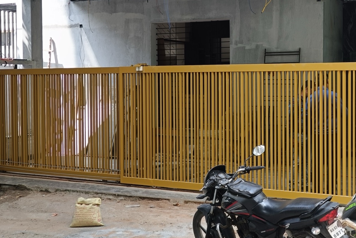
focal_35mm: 59
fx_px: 583
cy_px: 98
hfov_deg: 33.9
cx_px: 195
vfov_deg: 23.0
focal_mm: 7.08
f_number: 2
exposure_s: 1/100
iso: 114
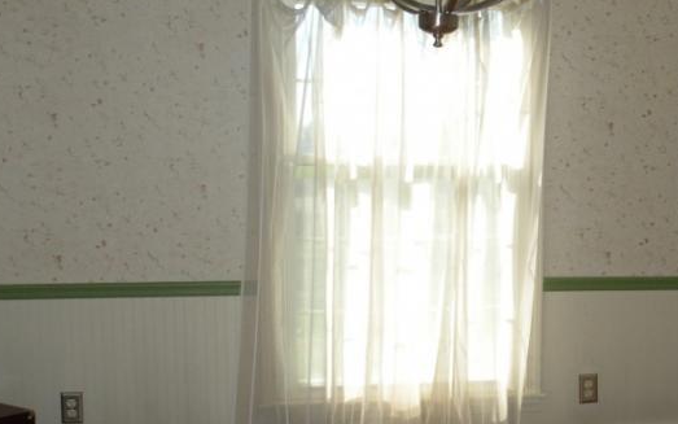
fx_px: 1035
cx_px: 500
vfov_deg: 22.9
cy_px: 322
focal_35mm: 56
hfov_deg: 35.5
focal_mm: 4.7
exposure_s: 1/126
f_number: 4.5
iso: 94
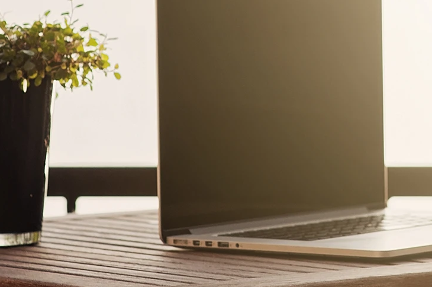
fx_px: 4019
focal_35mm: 335
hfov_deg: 6.1
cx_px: 311
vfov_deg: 4.1
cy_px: 3
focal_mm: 85
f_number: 4
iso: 200
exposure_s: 1/125
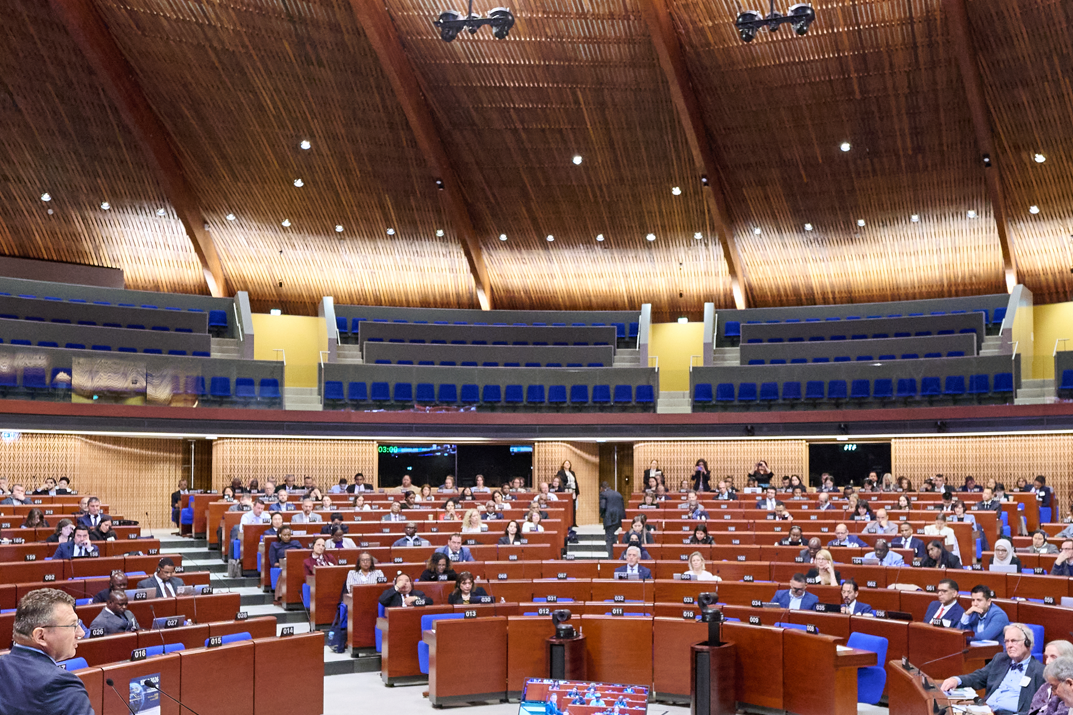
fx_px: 1073
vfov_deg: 36.7
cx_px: 617
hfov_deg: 52.9
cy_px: 448
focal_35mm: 36
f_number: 3.2
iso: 2500
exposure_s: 1/250
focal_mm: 14
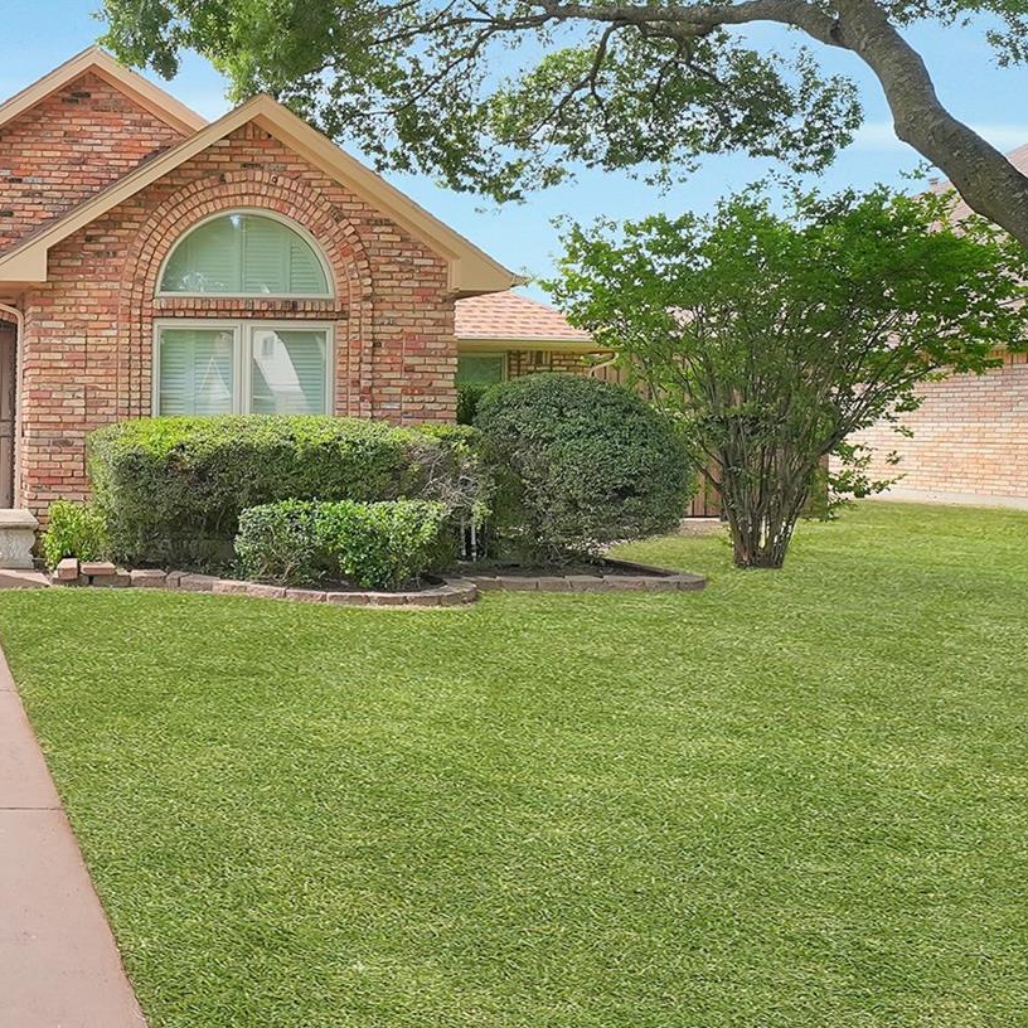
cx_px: -103
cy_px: 438
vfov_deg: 50.9
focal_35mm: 32
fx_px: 1075
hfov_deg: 41.0
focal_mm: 15
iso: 640
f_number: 5
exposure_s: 1/1250
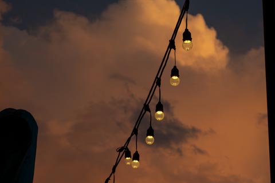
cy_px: 114
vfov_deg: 11.0
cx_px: 163
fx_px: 955
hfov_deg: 16.4
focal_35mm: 125
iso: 250
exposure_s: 1/125
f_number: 16
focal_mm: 100
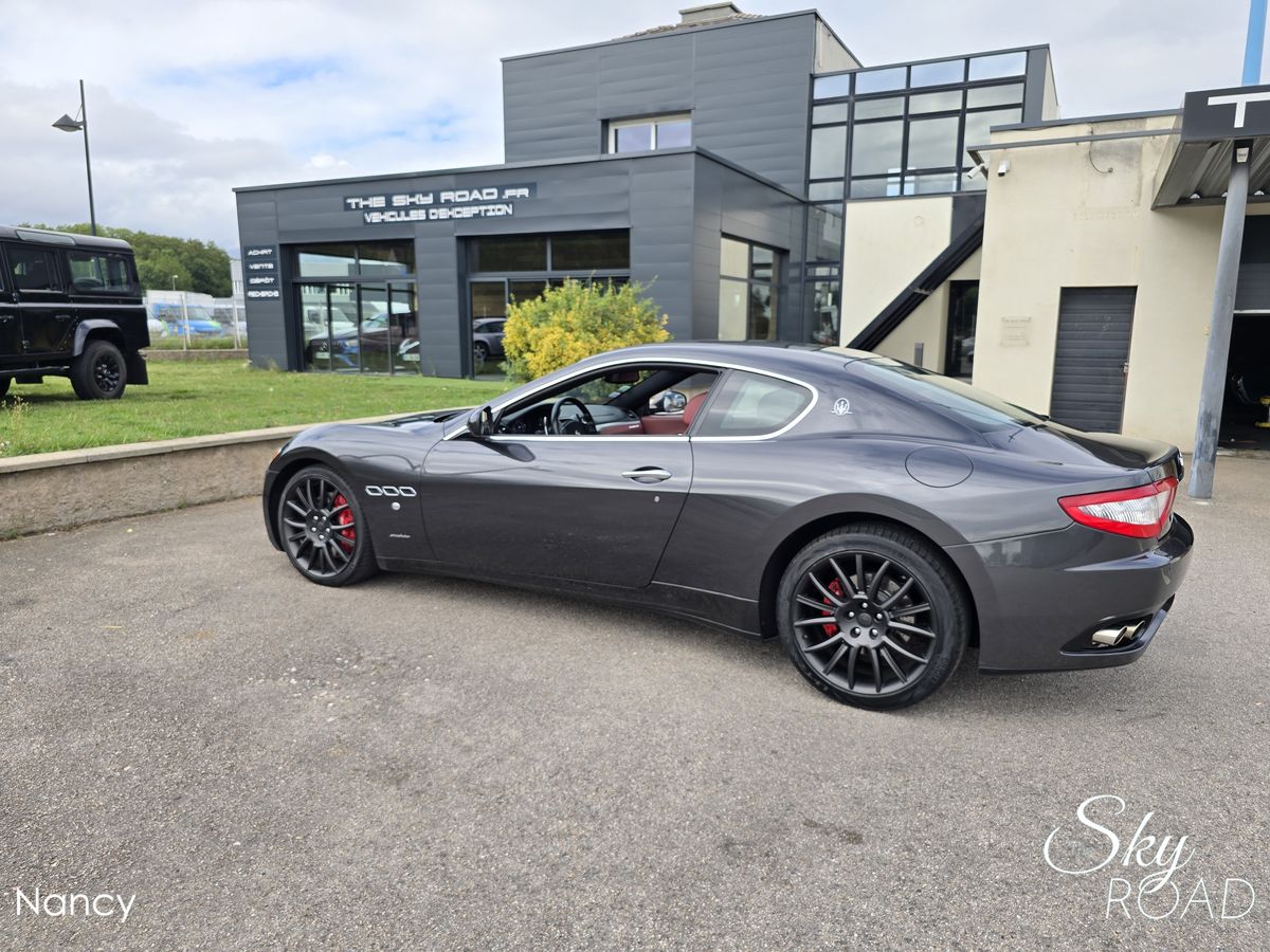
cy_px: 476
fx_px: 844
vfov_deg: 58.9
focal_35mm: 23
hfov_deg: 73.9
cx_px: 635
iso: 12
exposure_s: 1/542
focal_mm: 6.3
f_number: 1.7
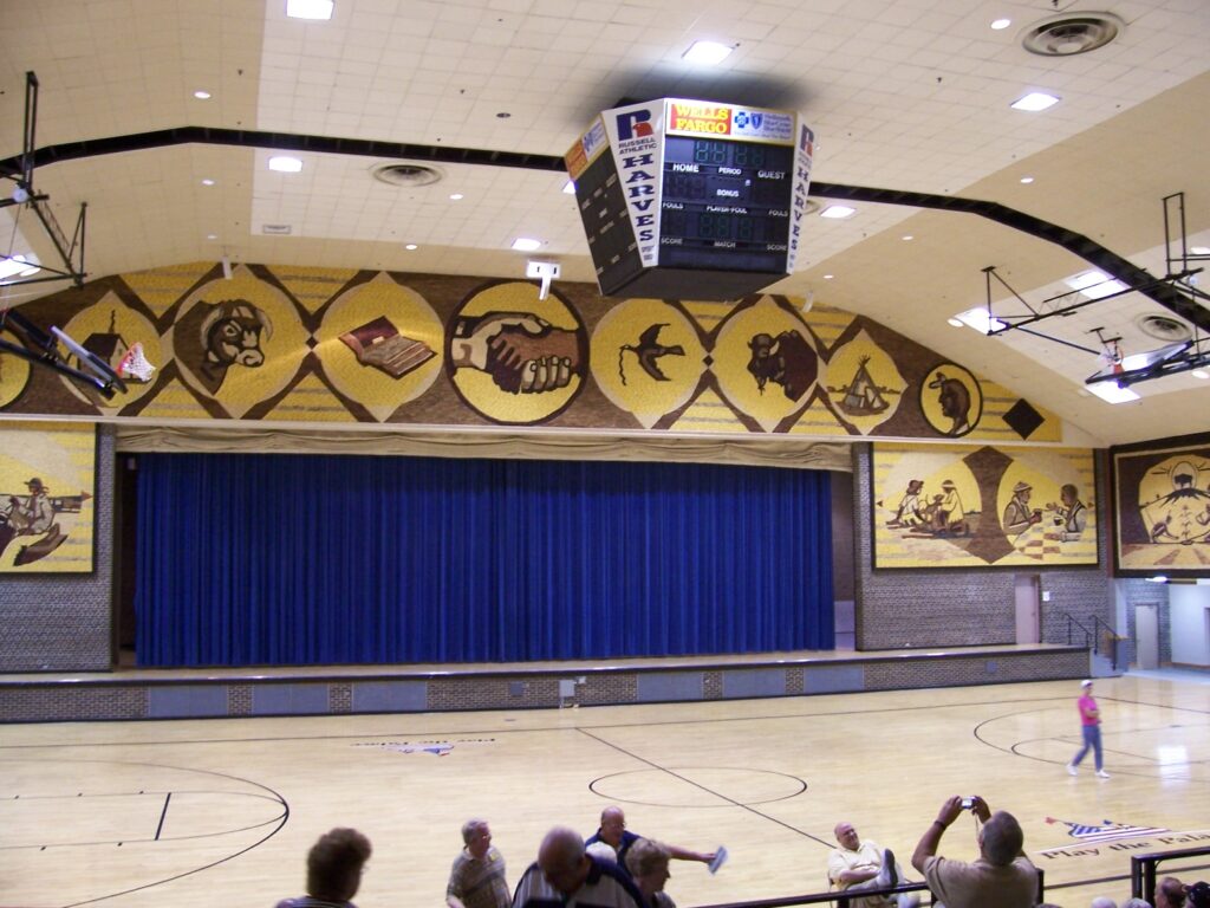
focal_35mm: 34
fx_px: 1188
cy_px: 454
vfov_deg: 41.8
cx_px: 605
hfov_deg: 54.0
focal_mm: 5.6
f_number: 2.7
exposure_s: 1/15
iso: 160
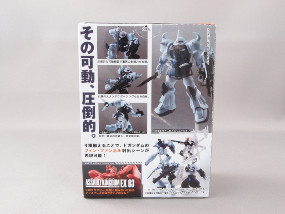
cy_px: 107
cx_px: 142
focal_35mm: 34
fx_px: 280
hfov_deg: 54.0
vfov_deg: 41.8
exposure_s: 2.5
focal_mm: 7.41
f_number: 8
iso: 100
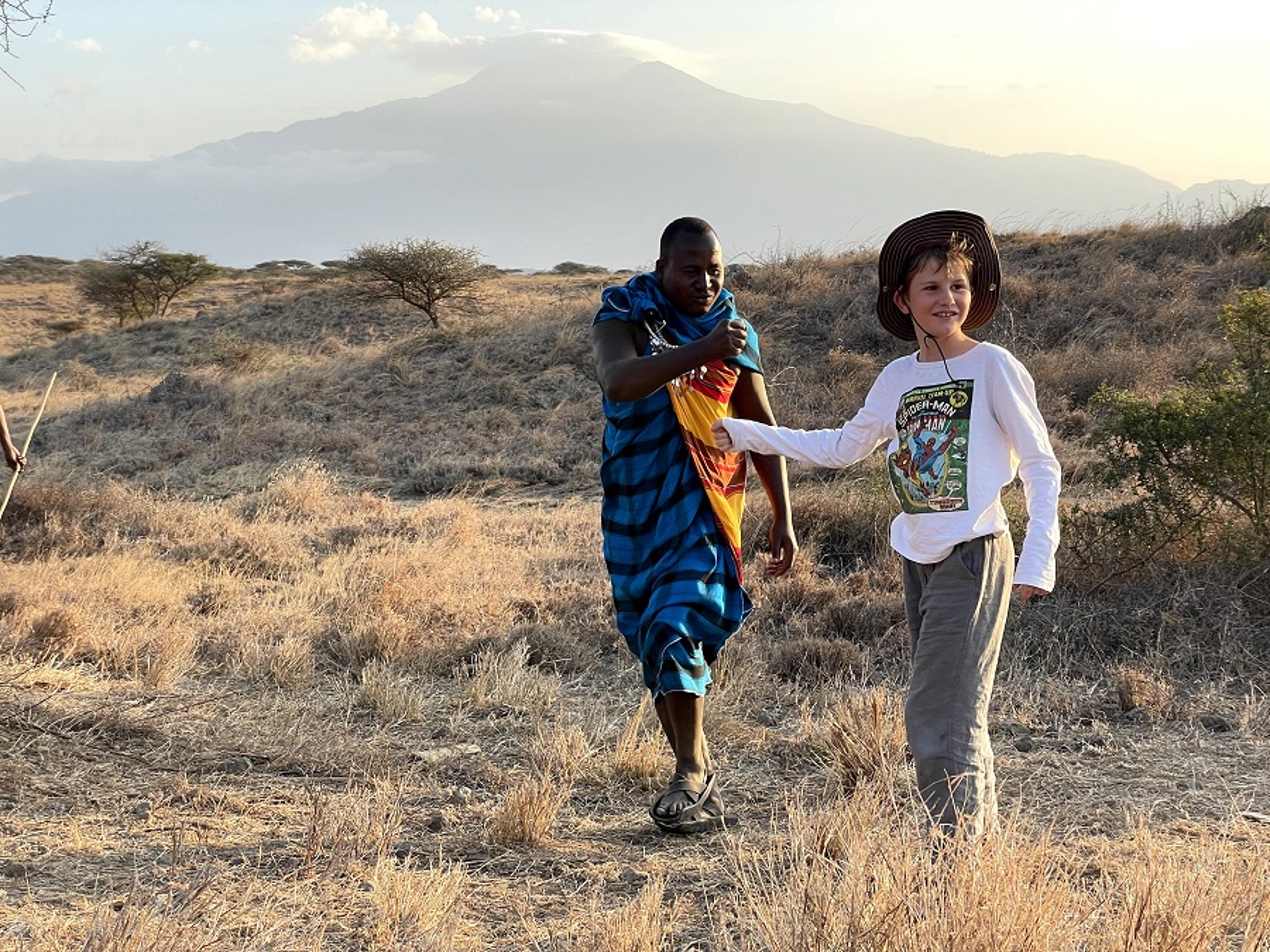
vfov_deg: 28.0
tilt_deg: -5.8
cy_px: 476
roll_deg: +0.9
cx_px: 635
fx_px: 1908
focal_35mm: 52
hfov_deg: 36.8
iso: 25
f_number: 2
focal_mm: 6
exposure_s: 1/369
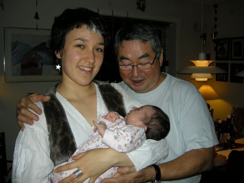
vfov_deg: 40.7
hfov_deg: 52.6
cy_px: 92
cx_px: 122
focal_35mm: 35
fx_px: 247
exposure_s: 1/60
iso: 64
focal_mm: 7.5
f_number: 2.7
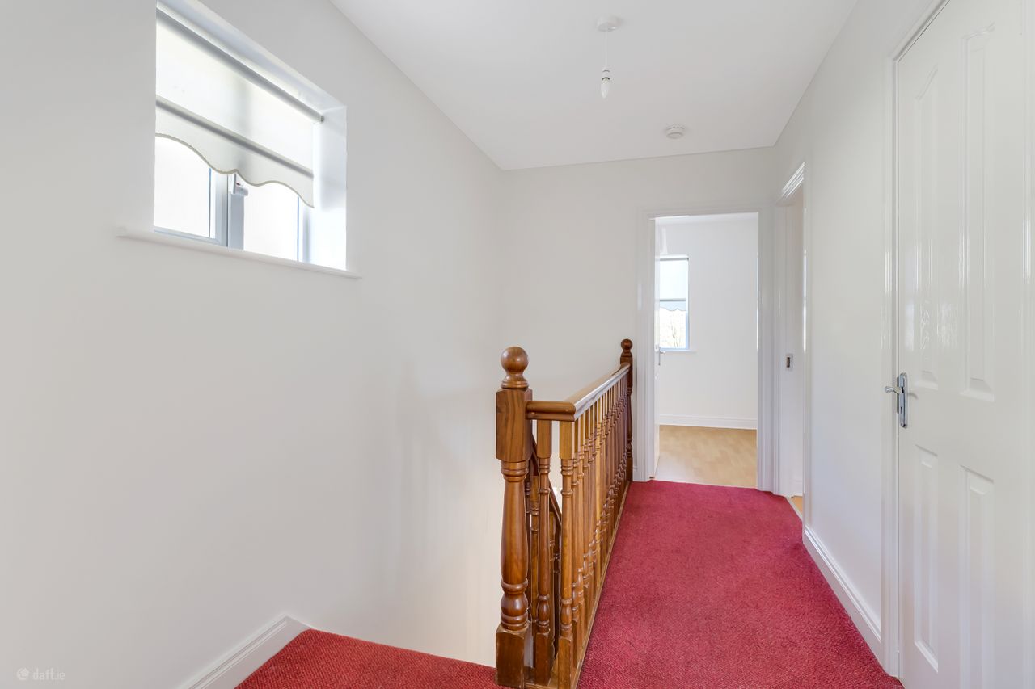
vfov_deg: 70.4
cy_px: 344
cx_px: 518
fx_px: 489
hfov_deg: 93.3
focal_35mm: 17
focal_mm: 17
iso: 200
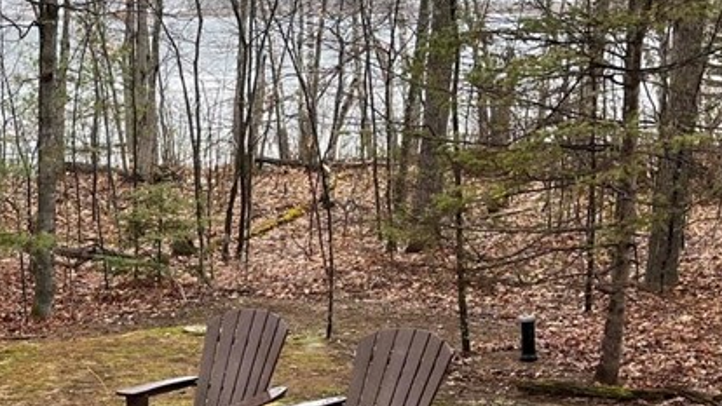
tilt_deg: -17.2
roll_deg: +2.0
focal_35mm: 70
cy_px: 415
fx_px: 1340
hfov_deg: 27.2
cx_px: -101
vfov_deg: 16.8
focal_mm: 5.1
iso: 50
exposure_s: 1/335
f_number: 1.6
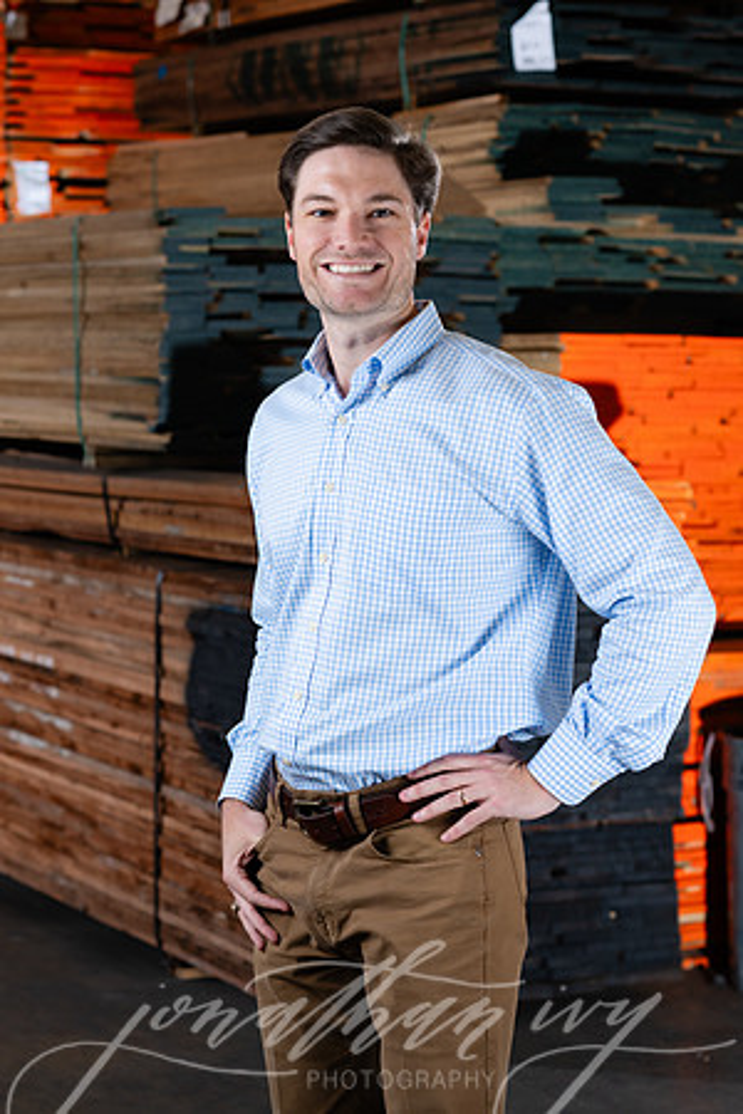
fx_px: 2631
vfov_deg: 23.9
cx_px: 372
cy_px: 557
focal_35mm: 85
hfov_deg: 16.1
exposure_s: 1/60
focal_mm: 85
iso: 400
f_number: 5.6
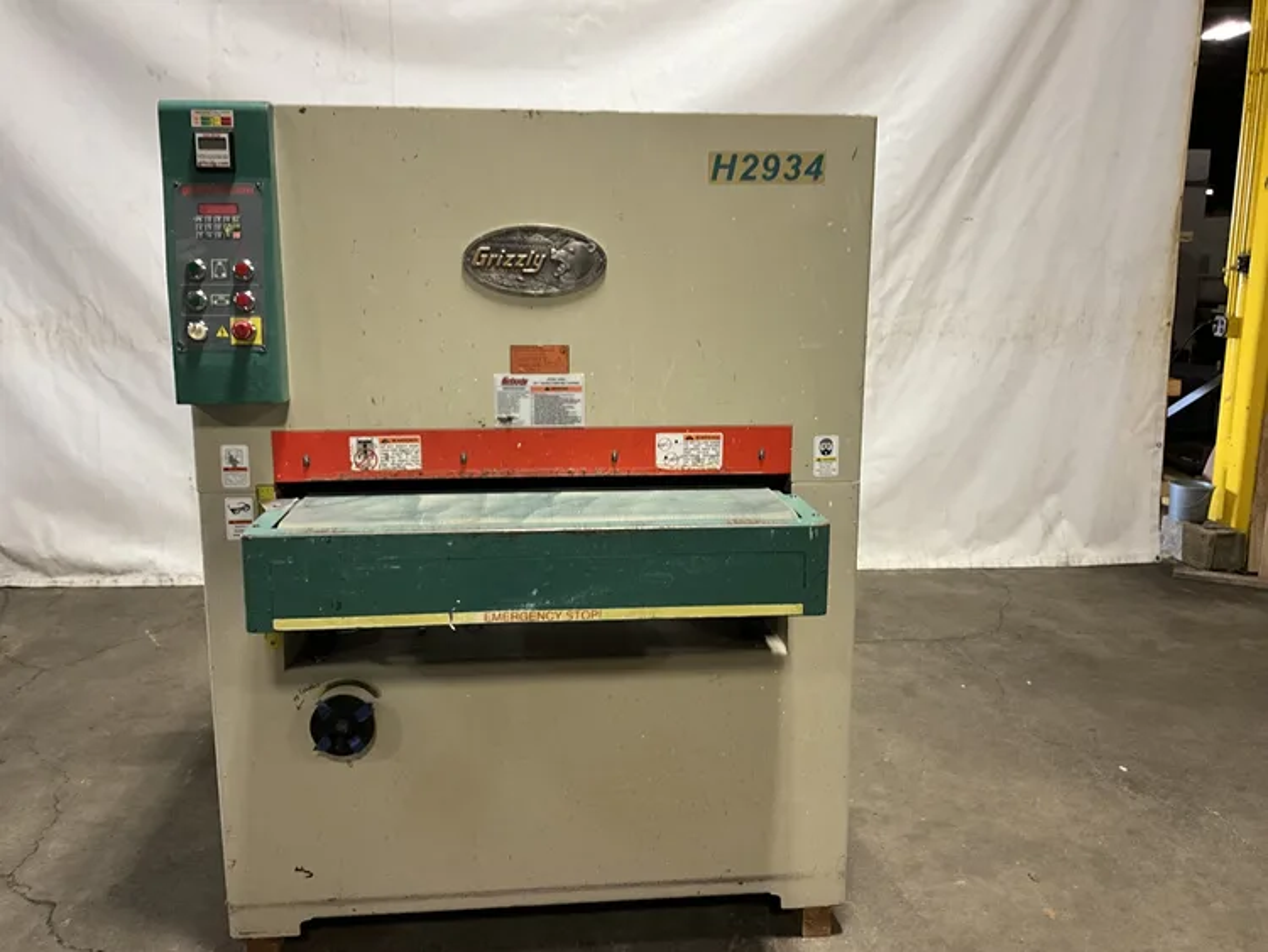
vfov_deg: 48.3
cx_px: 634
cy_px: 476
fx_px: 1063
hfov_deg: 61.6
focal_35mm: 29
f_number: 1.8
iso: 160
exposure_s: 1/60
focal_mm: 3
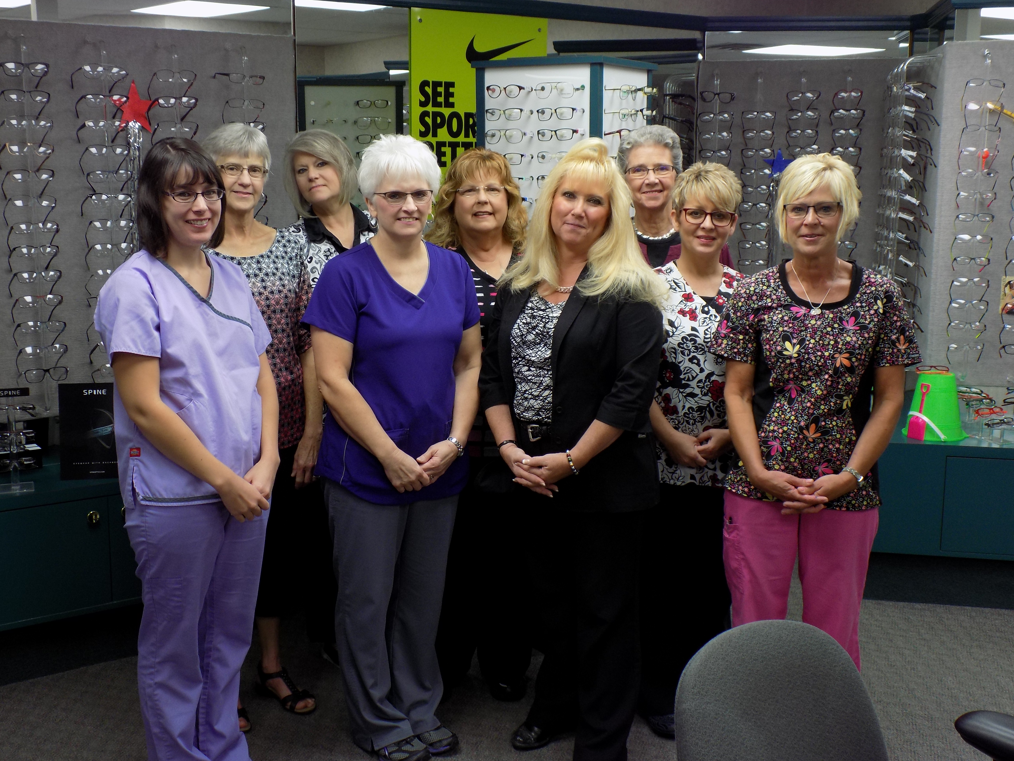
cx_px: 507
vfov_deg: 35.1
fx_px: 1201
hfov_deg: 45.8
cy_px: 380
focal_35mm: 41
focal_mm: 7.3
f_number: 3.6
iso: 100
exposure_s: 1/30
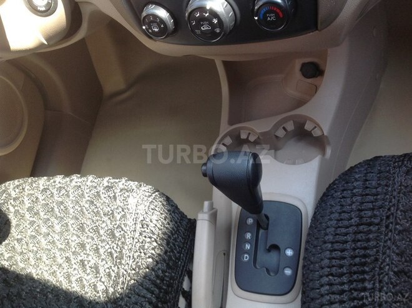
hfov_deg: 52.7
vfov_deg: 40.6
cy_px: 154
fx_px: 416
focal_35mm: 35
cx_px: 206
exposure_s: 1/100
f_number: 2.4
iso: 100
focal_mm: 4.28
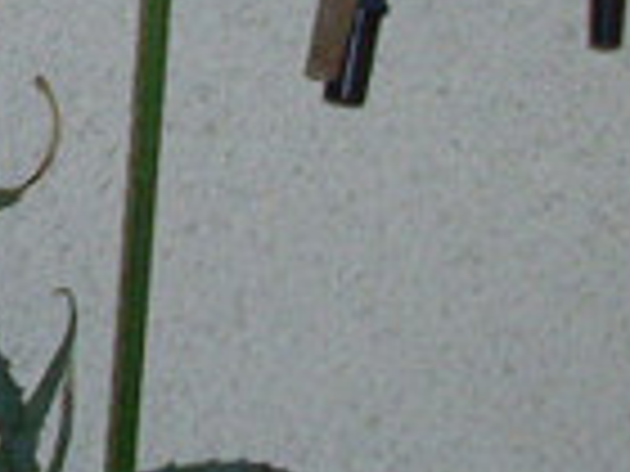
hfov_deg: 8.9
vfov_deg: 6.8
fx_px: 3858
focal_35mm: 212
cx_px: -500
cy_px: -369
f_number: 2.8
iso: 160
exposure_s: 1/50
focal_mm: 6.2
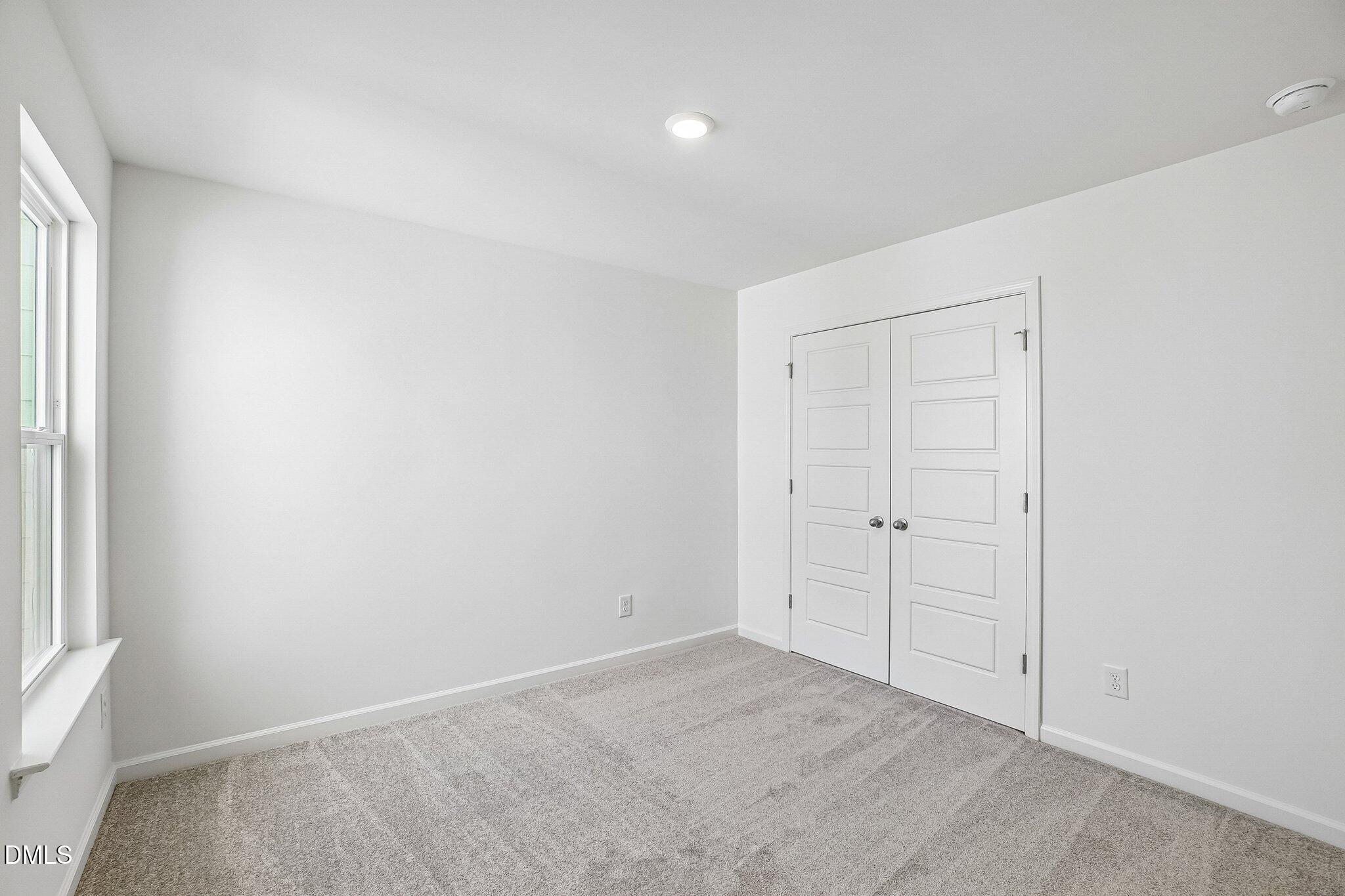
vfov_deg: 77.3
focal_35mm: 15
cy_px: 448
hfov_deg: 100.4
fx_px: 560
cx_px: 672
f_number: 8
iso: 400
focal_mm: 10
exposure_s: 1/25
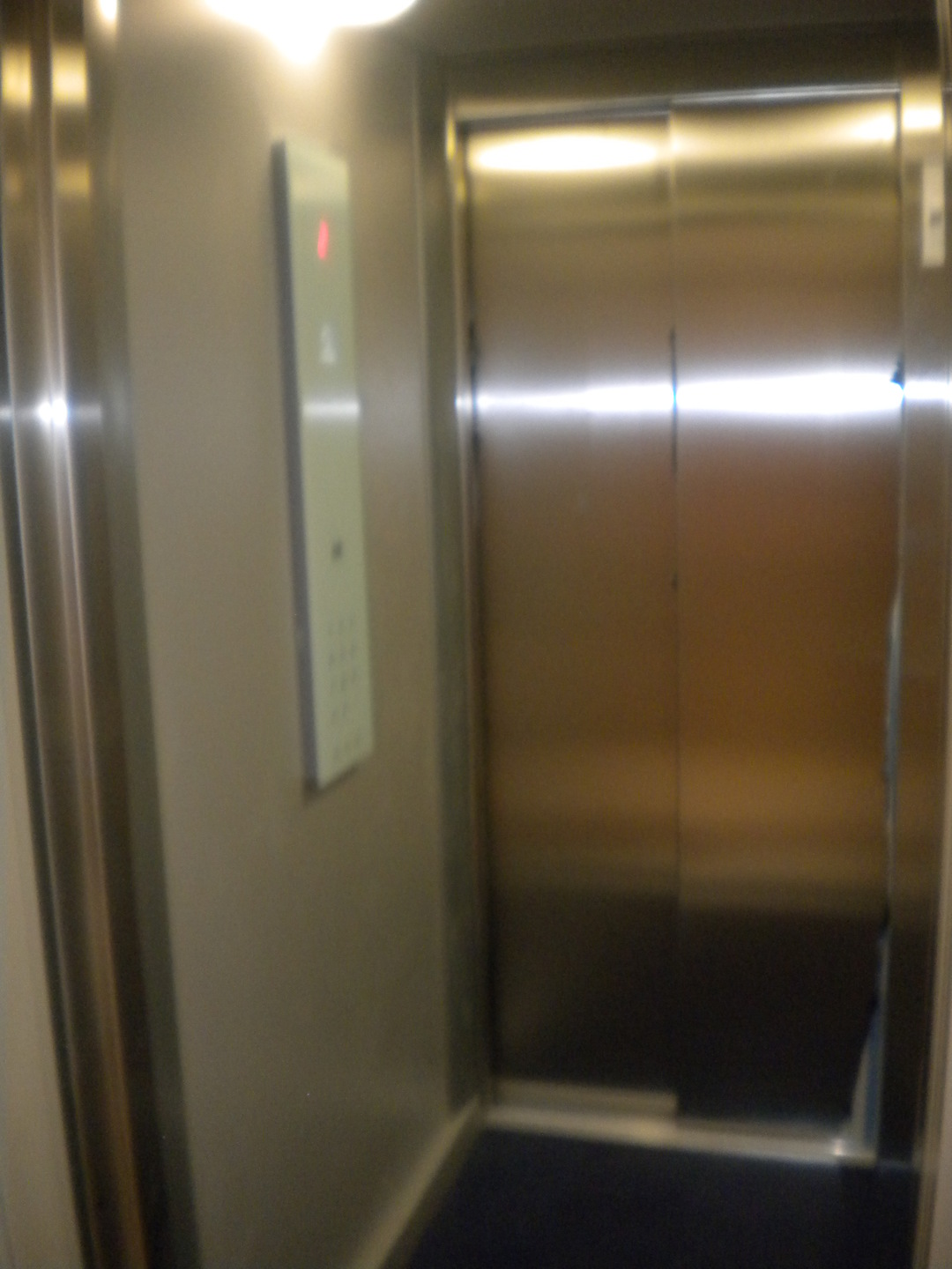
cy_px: 634
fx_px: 1283
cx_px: 476
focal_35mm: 35
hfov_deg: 40.7
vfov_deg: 52.6
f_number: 3.1
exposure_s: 1/30
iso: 400
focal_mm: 6.3
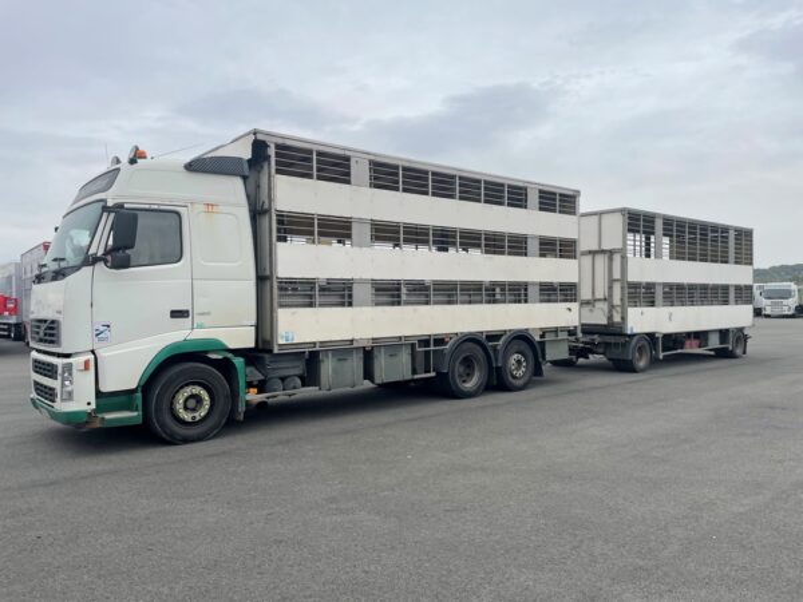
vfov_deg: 53.1
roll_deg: +2.0
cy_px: 301
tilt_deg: +4.1
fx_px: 603
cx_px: 402
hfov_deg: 67.3
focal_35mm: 26
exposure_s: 1/924
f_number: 1.6
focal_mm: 4.2
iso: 32
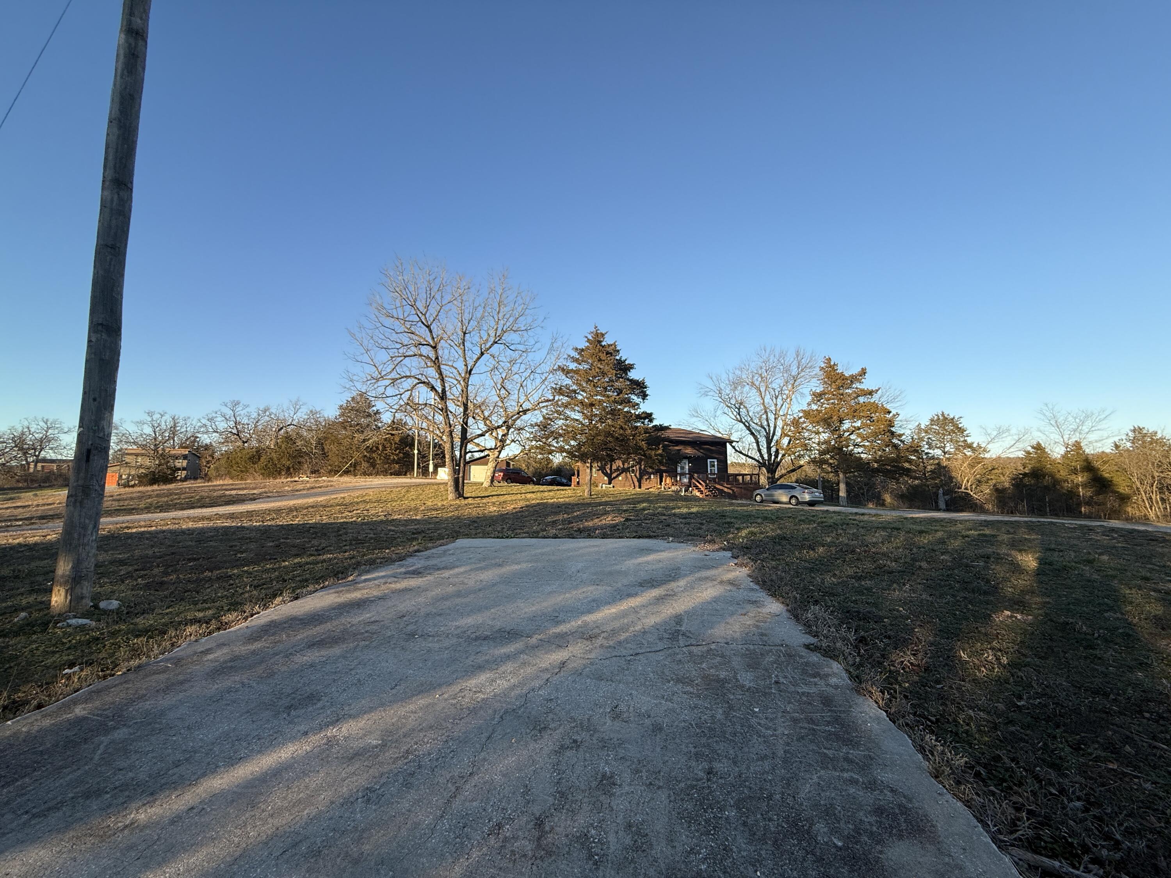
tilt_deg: +5.0
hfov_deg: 102.1
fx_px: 474
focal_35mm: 14
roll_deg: +0.3
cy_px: 439
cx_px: 586
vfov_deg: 85.7
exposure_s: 1/651
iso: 50
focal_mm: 2.22
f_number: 2.2
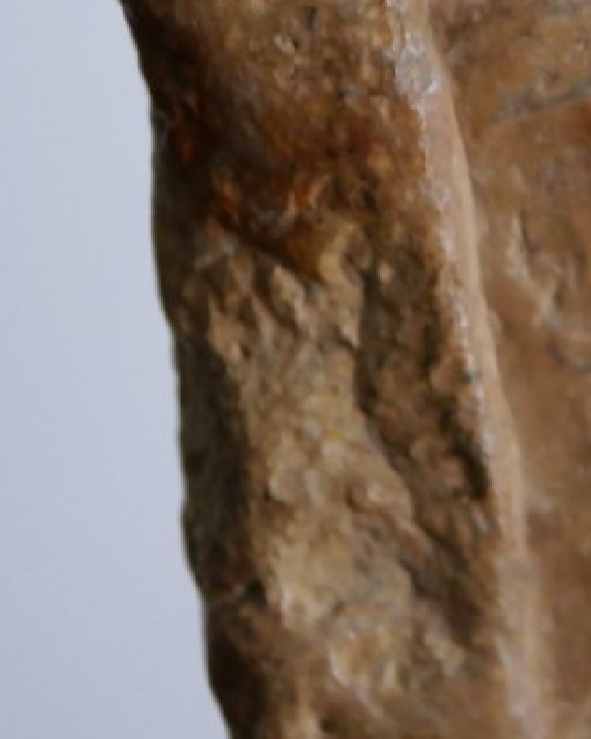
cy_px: 133
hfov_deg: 8.4
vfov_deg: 10.8
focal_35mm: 178
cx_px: 1074
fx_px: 3892
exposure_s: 1/60
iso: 1600
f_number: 2.8
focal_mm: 30
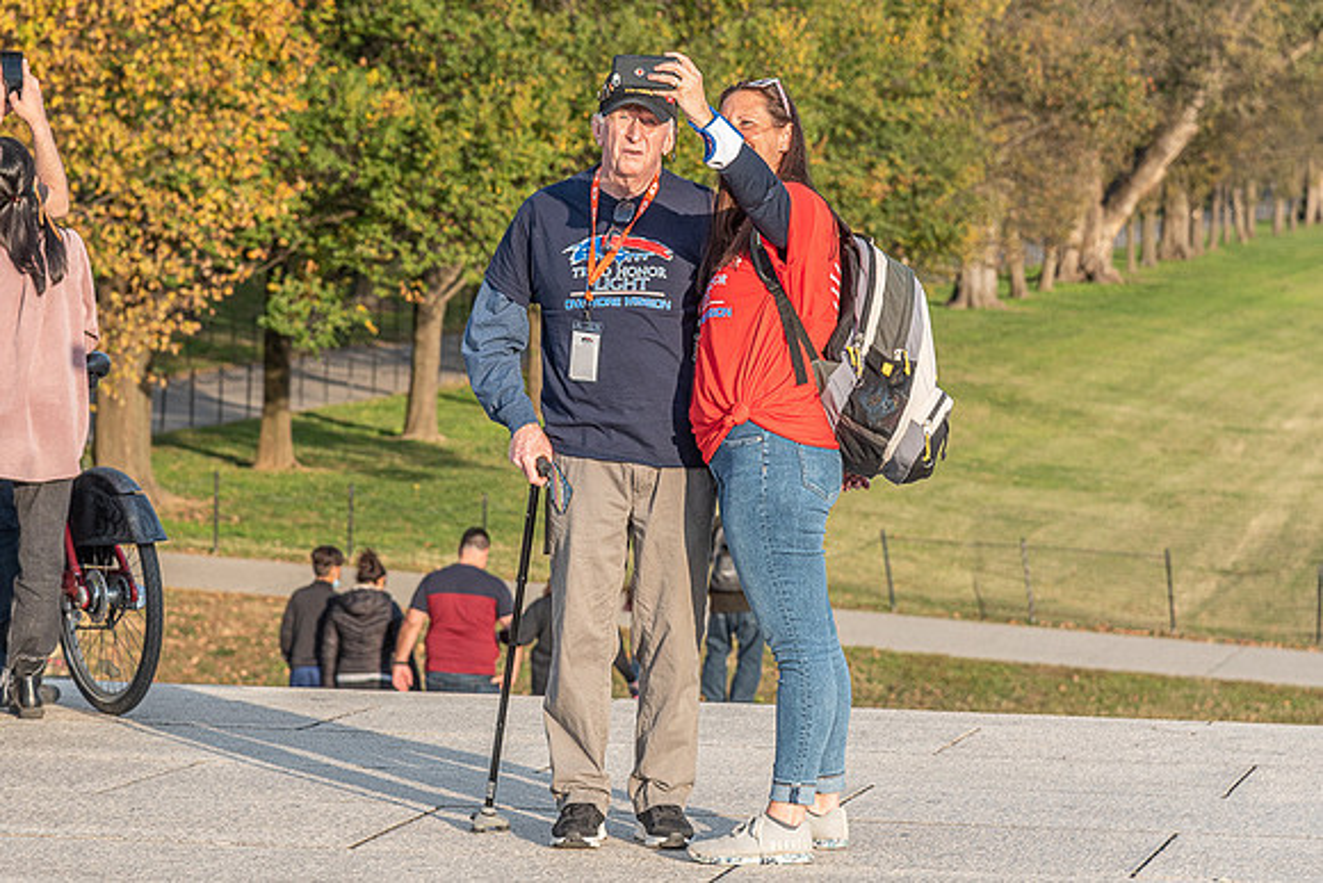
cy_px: 329
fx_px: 5747
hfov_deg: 13.1
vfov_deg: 8.8
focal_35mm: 156
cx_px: 696
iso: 500
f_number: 7.1
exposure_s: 1/800
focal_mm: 120
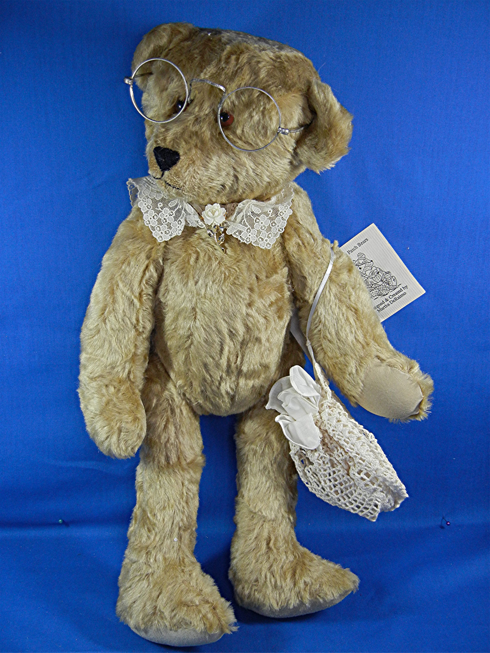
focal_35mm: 39
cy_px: 326
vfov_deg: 47.9
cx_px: 245
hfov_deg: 36.8
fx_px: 736
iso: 200
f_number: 3.7
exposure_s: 1/30
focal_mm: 7.1
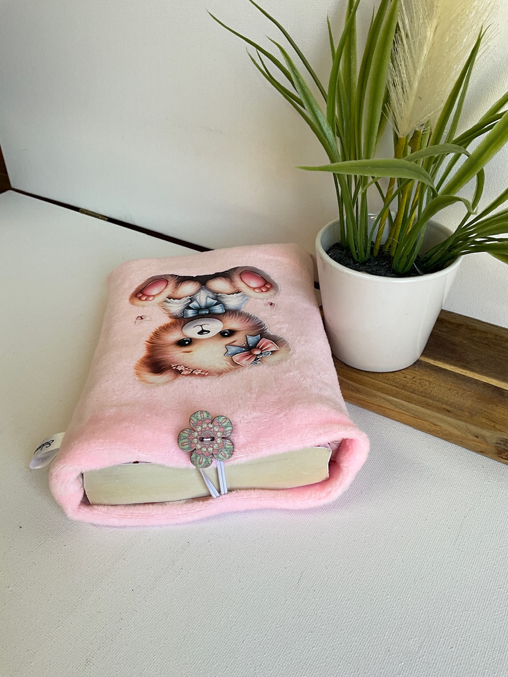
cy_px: 338
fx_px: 567
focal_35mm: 29
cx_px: 254
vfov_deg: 61.7
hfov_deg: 48.2
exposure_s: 1/100
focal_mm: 3
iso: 25
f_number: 1.8
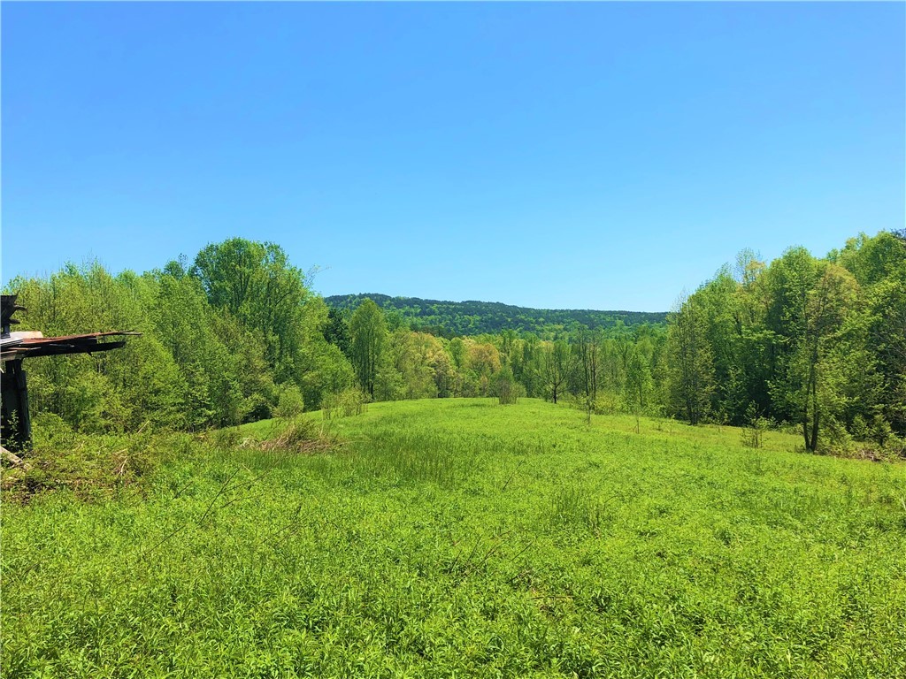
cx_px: 453
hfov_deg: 61.7
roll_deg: +2.6
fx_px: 759
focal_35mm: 29
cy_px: 340
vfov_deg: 48.2
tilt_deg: +1.9
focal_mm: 3.99
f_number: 1.8
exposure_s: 1/2000
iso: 20
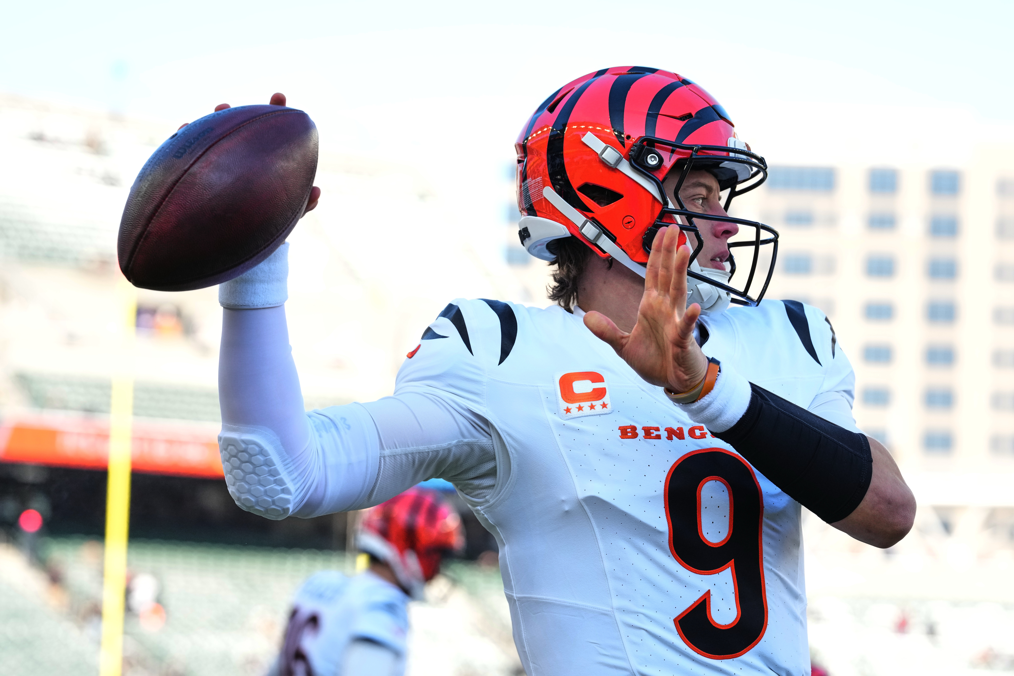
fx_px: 3802
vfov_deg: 10.2
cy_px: 338
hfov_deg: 15.2
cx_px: 507
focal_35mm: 135
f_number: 5
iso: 2000
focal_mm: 135
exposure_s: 1/3200
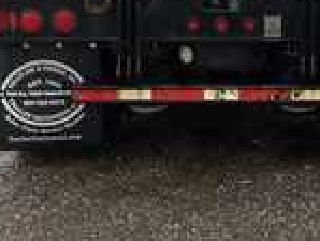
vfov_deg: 18.3
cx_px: 236
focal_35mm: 78
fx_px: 722
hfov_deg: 24.7
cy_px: -19
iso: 25
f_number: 1.8
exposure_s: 1/446
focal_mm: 3
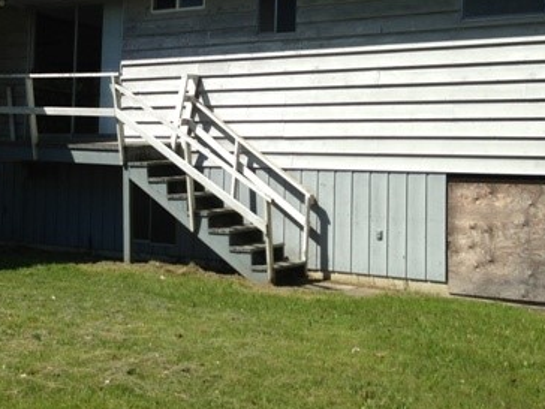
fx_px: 913
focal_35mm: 58
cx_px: 166
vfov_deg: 25.1
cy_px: 129
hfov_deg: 32.8
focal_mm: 4.13
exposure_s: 1/1695
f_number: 2.4
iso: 50
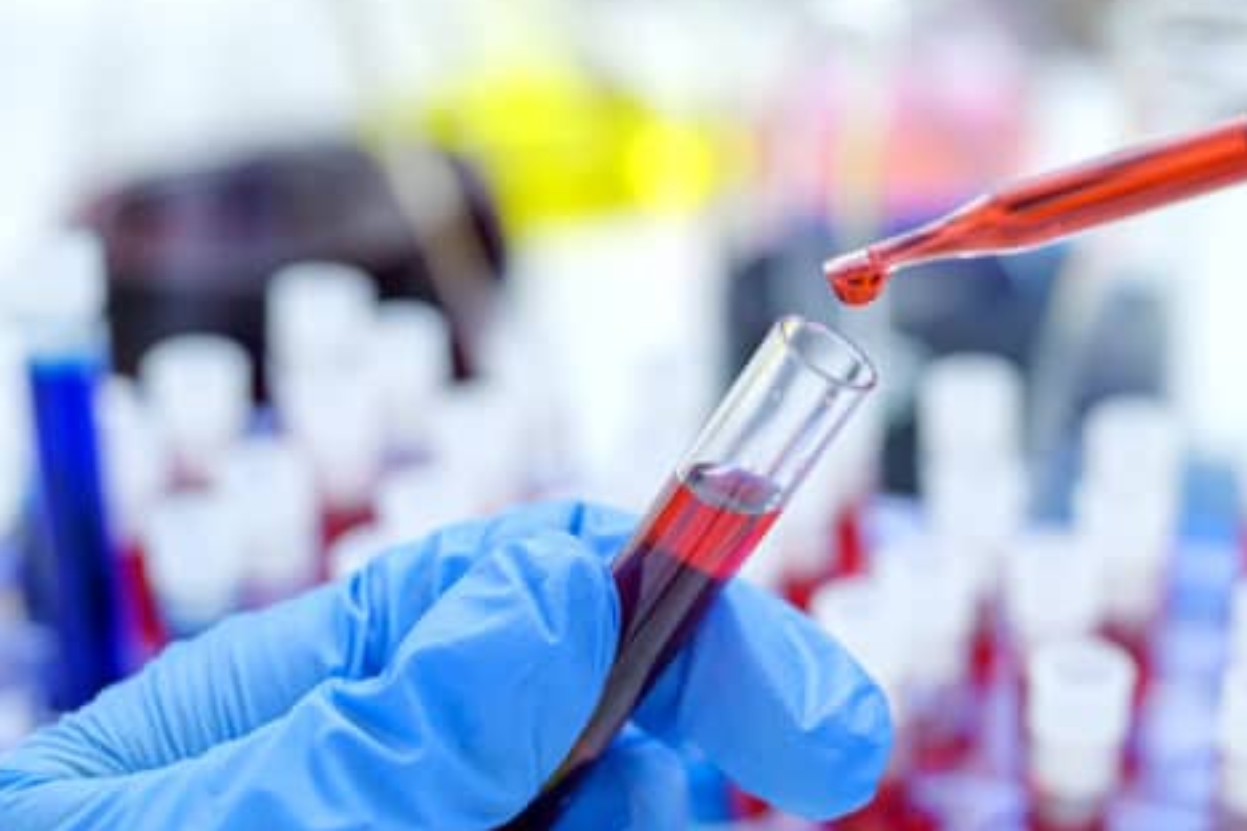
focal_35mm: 82
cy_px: 449
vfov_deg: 16.7
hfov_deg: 24.6
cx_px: 826
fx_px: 2840
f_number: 3.5
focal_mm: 50
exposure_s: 1/160
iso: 500
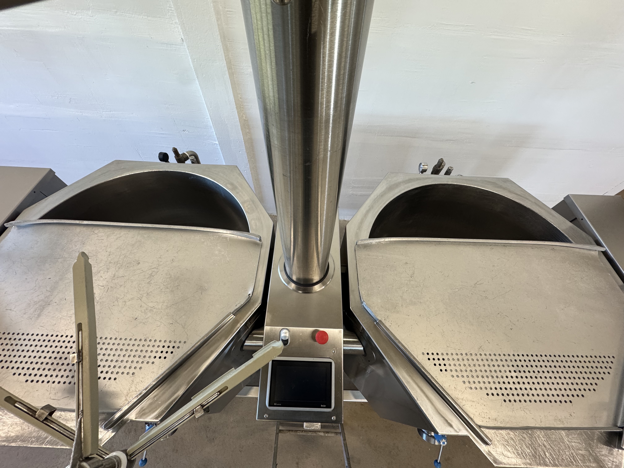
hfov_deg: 102.1
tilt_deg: -57.5
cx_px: 312
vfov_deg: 85.7
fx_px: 252
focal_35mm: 14
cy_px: 234
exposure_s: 1/100
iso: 200
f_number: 2.2
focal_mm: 2.22
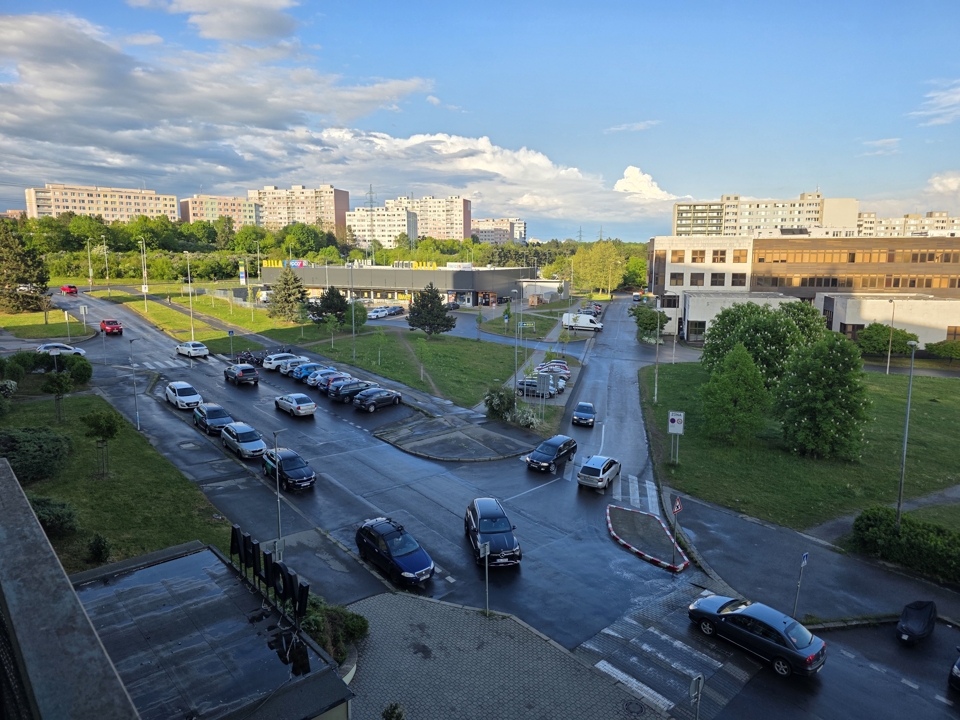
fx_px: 638
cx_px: 480
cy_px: 360
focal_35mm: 23
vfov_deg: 58.9
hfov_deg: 73.9
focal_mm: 6.3
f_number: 1.7
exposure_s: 1/2723
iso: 80
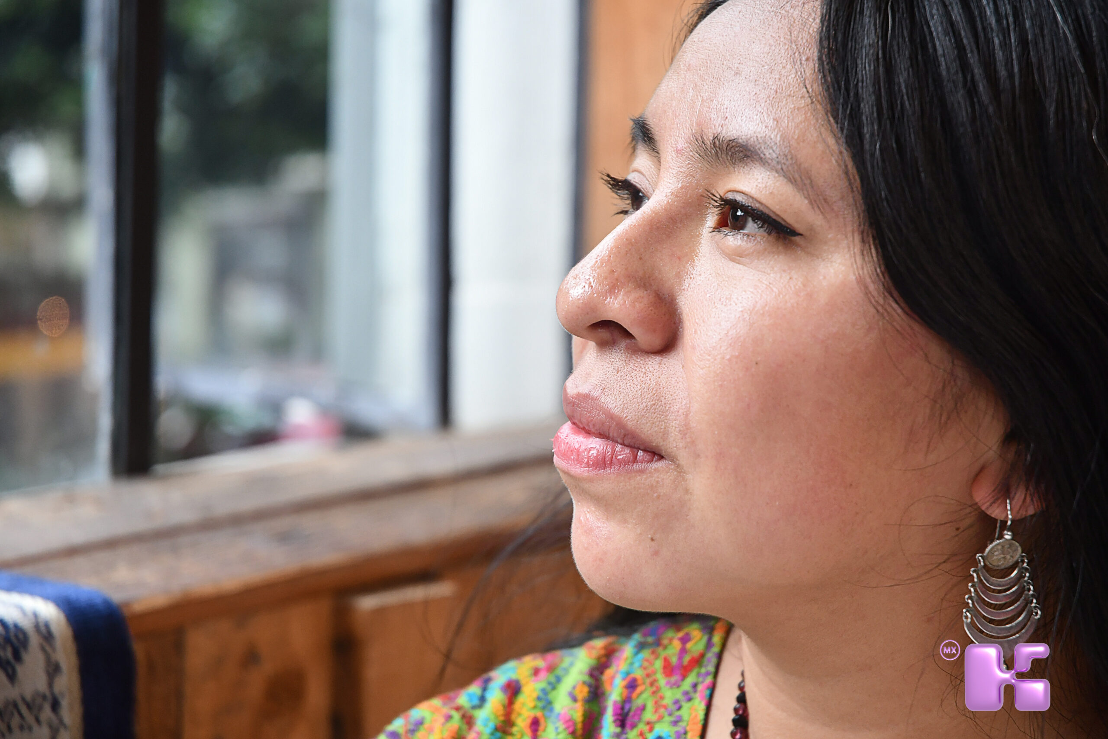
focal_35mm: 105
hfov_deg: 19.5
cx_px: 554
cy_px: 370
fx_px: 3232
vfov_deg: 13.0
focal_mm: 70
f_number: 4.5
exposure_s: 1/125
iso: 1000
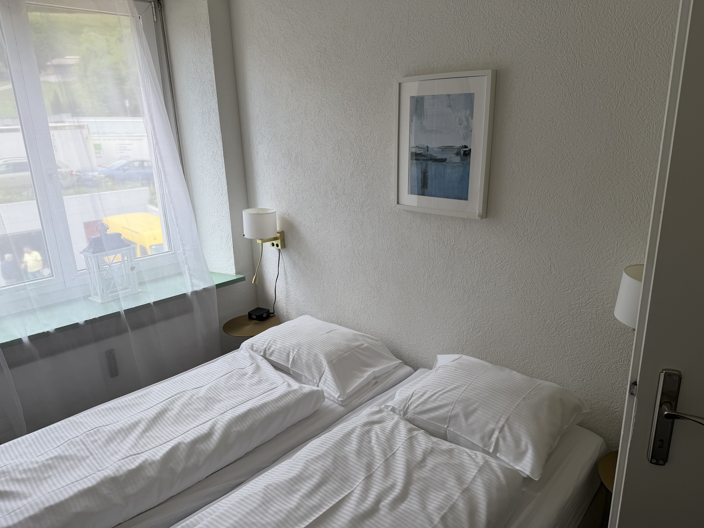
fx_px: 488
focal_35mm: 24
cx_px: 352
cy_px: 264
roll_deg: +2.9
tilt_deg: -19.4
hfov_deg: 71.6
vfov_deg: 56.8
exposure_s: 1/491
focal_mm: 6.76
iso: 80
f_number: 1.78
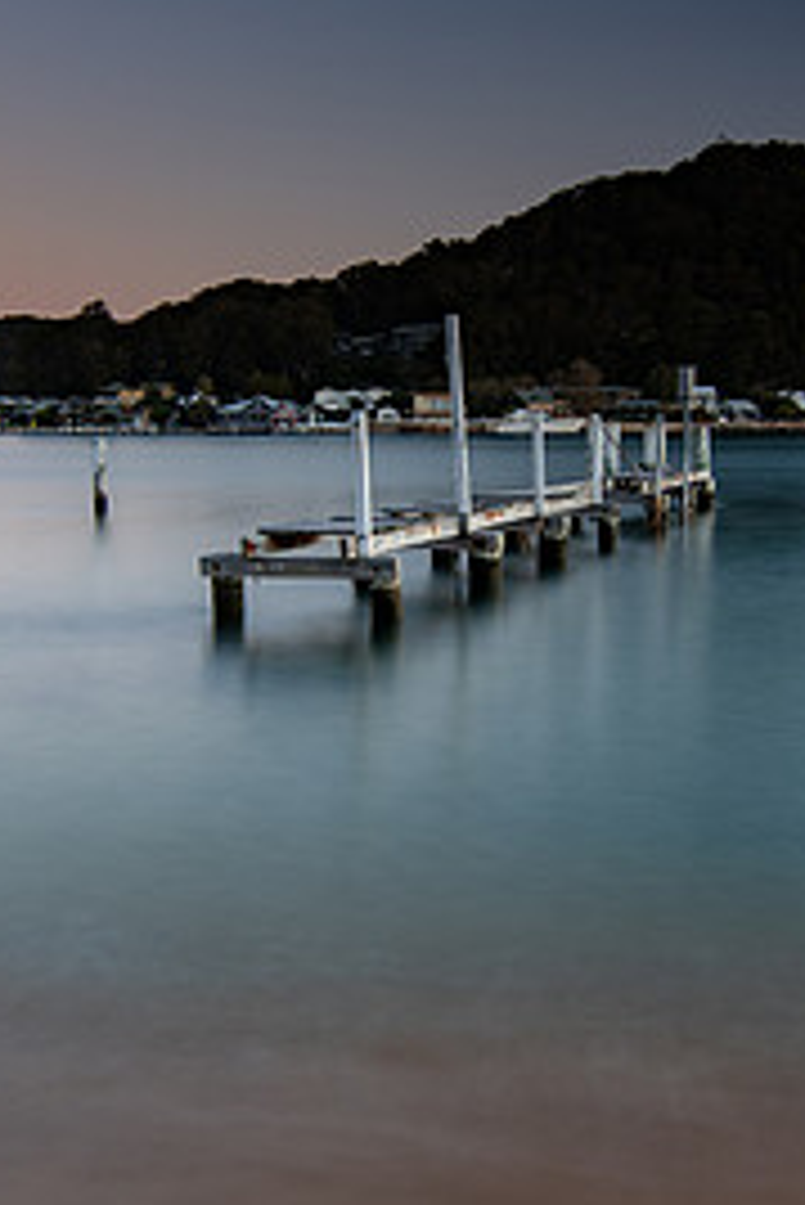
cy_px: 578
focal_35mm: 47
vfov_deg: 41.9
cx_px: 450
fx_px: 1574
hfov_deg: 28.7
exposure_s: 25
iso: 100
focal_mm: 14
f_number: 7.1
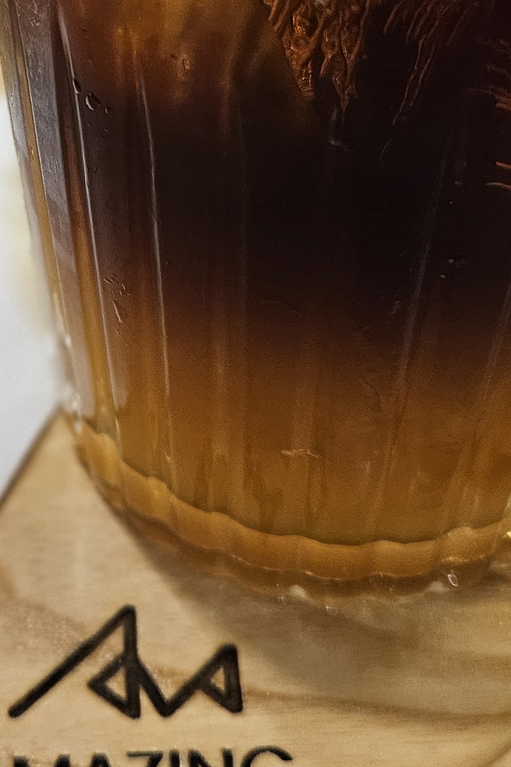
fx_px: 1278
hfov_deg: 22.2
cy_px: 245
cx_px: 83
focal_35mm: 60
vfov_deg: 33.1
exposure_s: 1/100
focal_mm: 5.4
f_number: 1.8
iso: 500
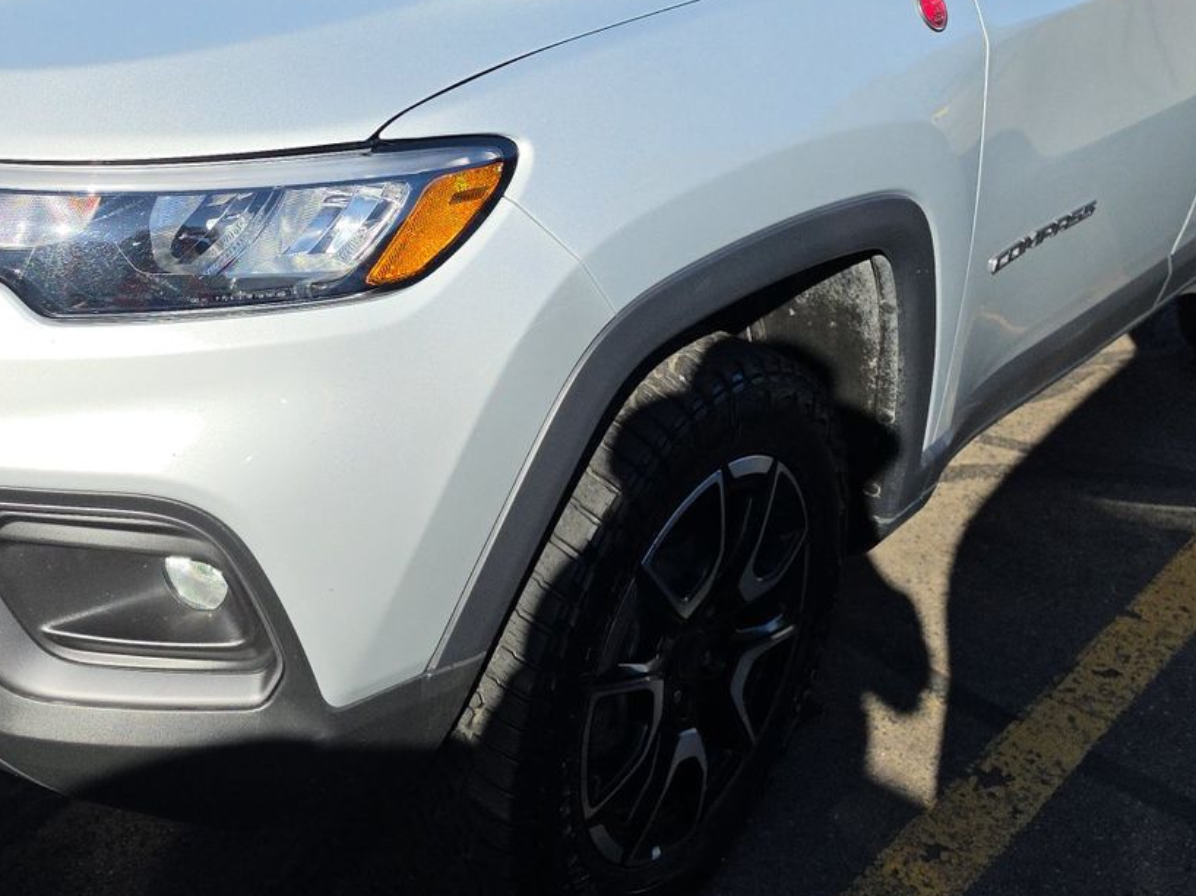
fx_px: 1554
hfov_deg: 41.4
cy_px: 203
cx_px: 368
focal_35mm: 45
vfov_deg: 31.5
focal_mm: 6.5
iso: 58
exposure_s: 1/7940
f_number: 1.4
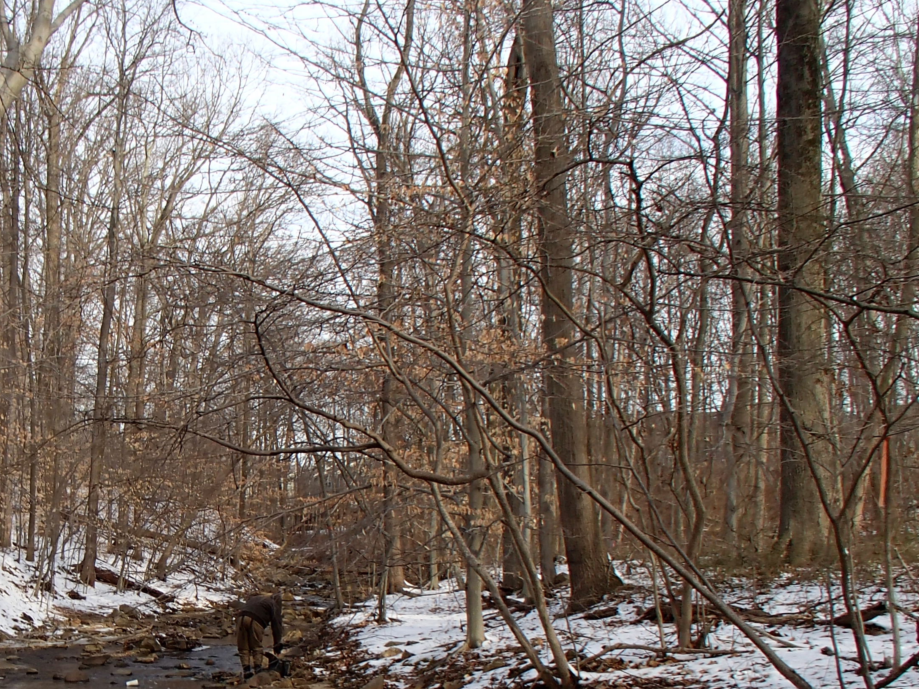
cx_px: 170
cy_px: 568
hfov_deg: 36.1
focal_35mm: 51
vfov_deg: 27.9
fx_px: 1354
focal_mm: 5
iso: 100
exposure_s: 1/250
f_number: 3.9
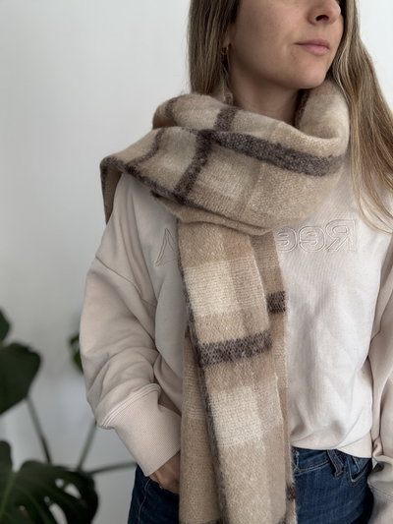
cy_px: 262
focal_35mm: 30
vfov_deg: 60.0
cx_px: 196
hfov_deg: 46.8
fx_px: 454
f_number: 1.9
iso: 80
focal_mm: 2.69
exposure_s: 1/116
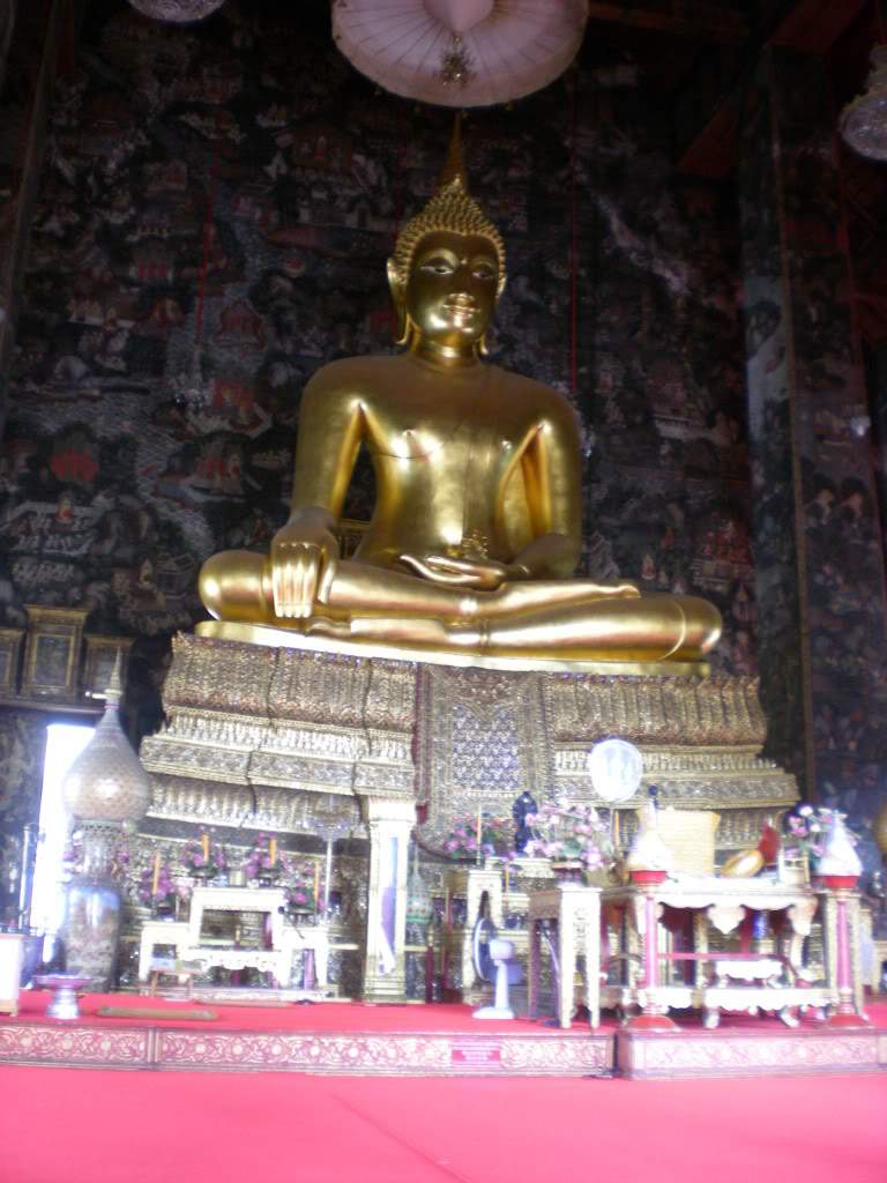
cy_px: 592
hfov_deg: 37.7
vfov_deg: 49.0
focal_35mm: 38
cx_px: 444
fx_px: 1298
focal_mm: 6.3
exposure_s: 1/13
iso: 200
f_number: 3.1
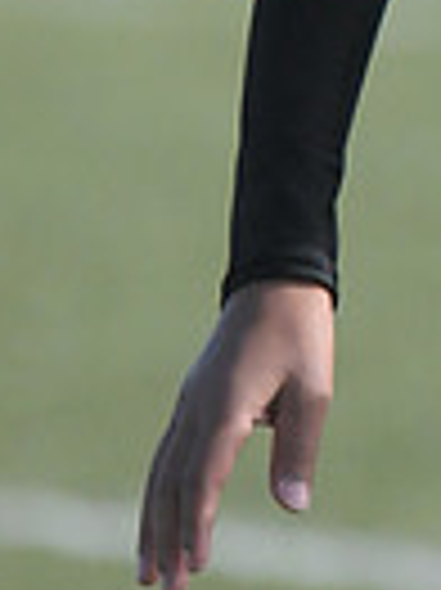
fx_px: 43352
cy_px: -419
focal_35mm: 2548
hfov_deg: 0.6
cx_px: 803
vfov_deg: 0.8
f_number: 4
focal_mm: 400
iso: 1600
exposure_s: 1/5000
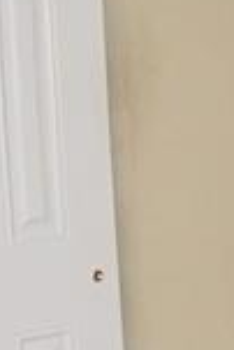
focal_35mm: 154
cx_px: 440
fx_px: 1498
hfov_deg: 8.5
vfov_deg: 13.3
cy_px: 227
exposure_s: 1/60
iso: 200
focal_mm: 5.8
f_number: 2.6
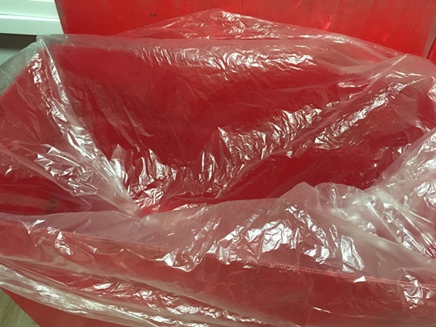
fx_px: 365
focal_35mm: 29
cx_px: 218
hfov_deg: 61.7
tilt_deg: -50.6
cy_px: 164
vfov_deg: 48.2
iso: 250
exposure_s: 1/15
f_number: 2.2
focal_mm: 4.15
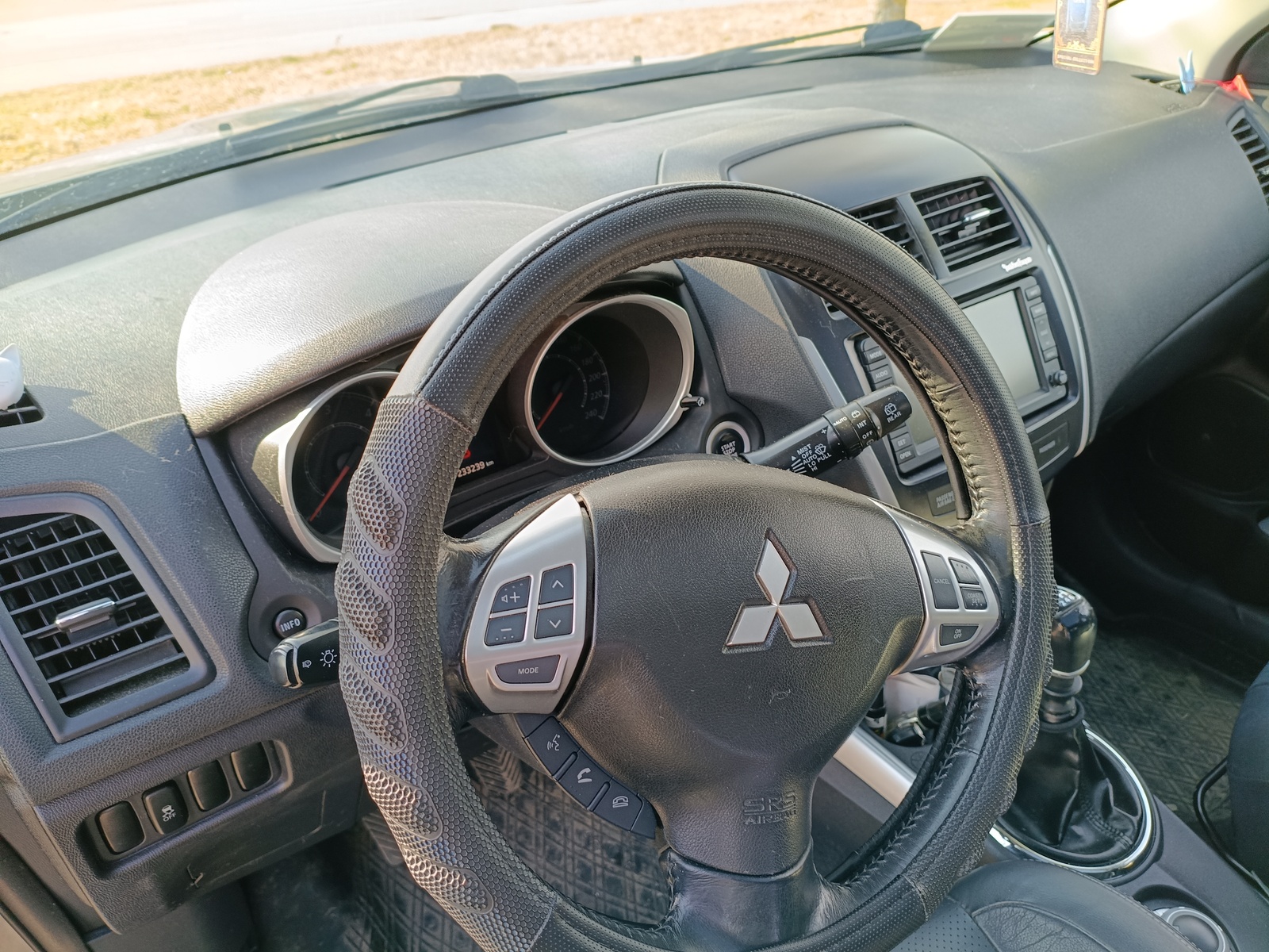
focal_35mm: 26
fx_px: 953
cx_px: 634
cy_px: 476
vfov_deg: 53.1
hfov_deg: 67.3
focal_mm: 4.94
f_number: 1.5
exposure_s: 1/101
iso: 76
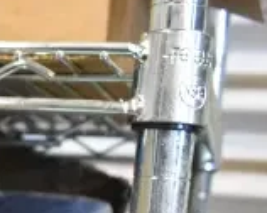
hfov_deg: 17.1
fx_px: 773
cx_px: -169
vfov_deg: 14.5
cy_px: 330
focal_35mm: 98
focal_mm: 18
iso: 6400
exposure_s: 1/100
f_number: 5
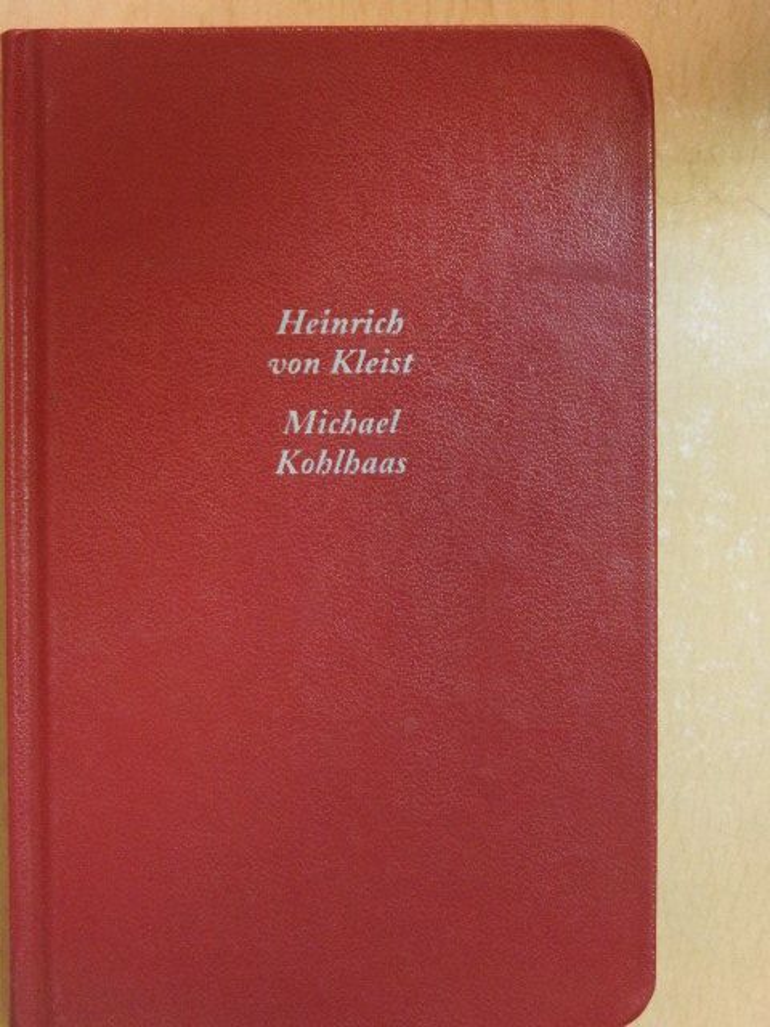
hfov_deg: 18.4
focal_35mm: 80
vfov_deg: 24.4
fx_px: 2373
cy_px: 514
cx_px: 385
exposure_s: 1/15
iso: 800
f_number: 4.5
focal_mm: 14.3
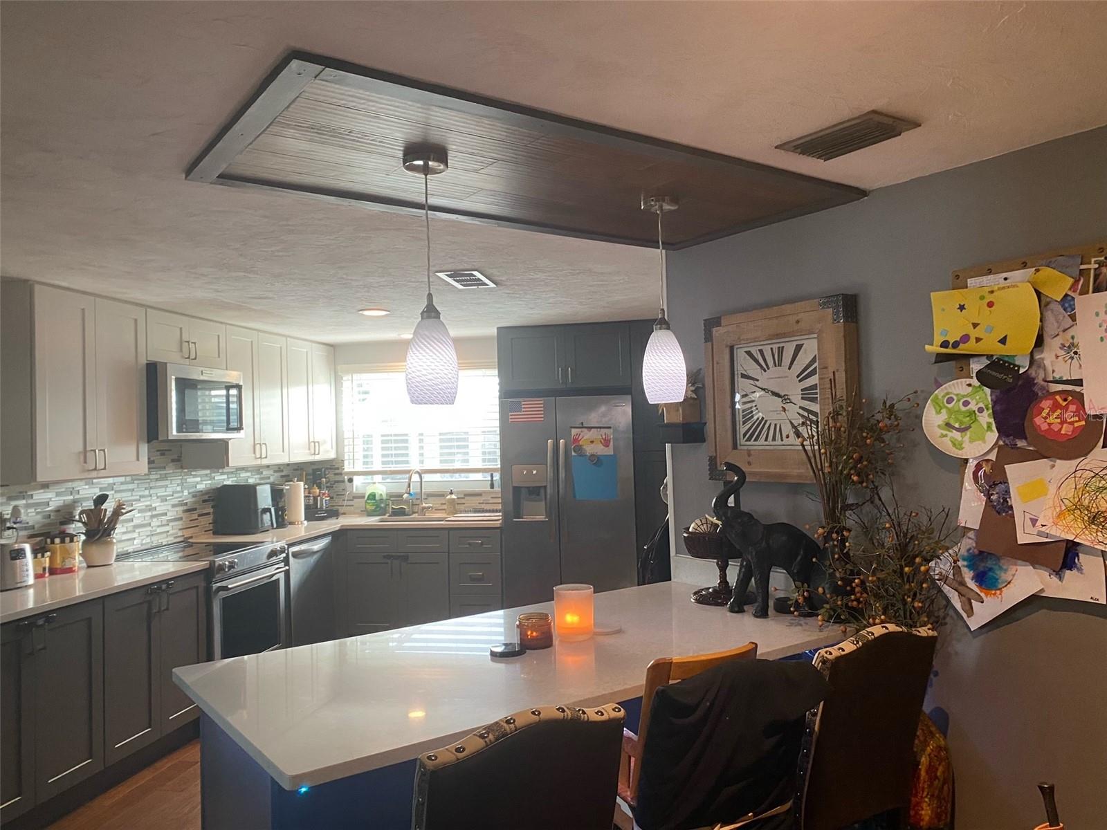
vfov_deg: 53.1
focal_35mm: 26
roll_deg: +1.0
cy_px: 415
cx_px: 554
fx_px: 831
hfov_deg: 67.3
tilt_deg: +1.0
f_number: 1.8
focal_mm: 4.25
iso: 200
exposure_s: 1/60
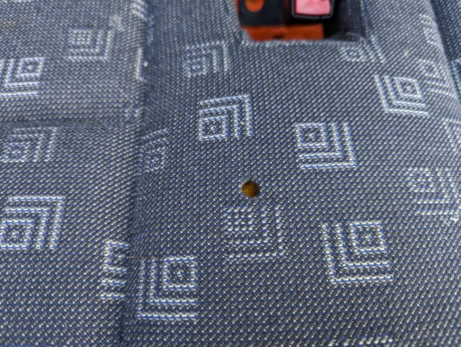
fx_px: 320
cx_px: 230
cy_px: 174
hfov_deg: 71.5
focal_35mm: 24
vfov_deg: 56.9
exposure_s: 1/90
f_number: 1.85
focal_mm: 6.81
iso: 65
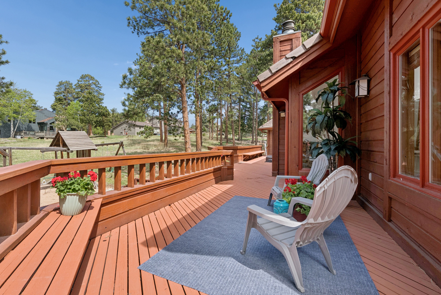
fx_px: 196
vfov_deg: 73.8
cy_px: 142
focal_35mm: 16
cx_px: 208
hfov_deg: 96.6
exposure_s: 1/160
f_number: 9
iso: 160
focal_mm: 15
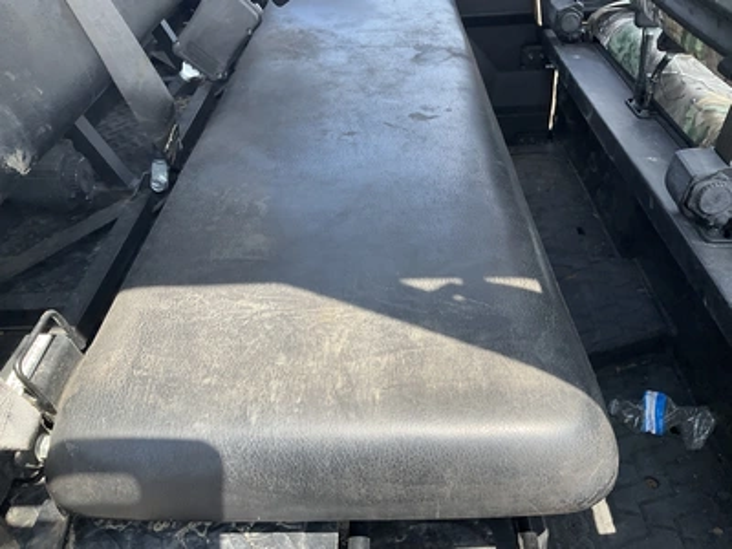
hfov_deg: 61.7
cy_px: 274
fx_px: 613
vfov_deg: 48.2
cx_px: 366
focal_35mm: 29
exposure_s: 1/358
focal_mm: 3
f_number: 1.8
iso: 25
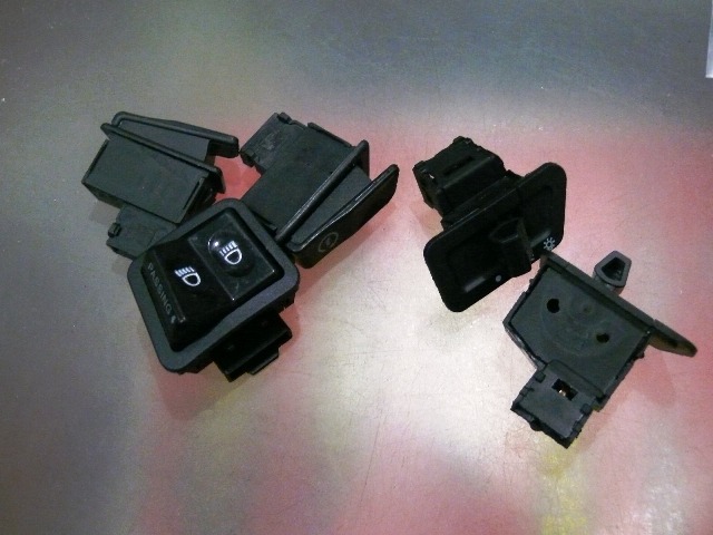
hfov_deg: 44.8
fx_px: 865
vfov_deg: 34.3
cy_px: 268
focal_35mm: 42
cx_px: 356
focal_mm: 8.4
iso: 800
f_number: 2.8
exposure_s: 1/20
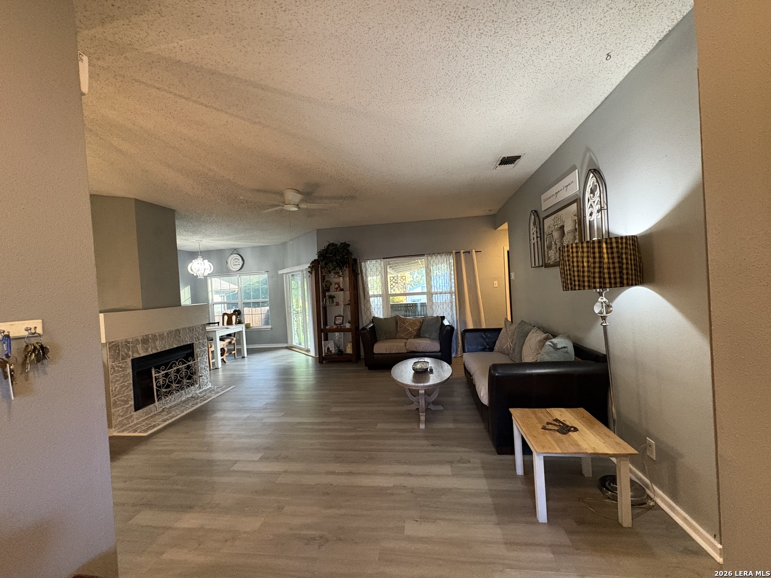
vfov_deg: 85.7
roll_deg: +3.5
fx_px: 312
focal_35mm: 14
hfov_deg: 102.1
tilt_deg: -0.5
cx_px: 386
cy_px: 289
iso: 640
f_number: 2.2
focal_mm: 2.22
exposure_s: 1/60
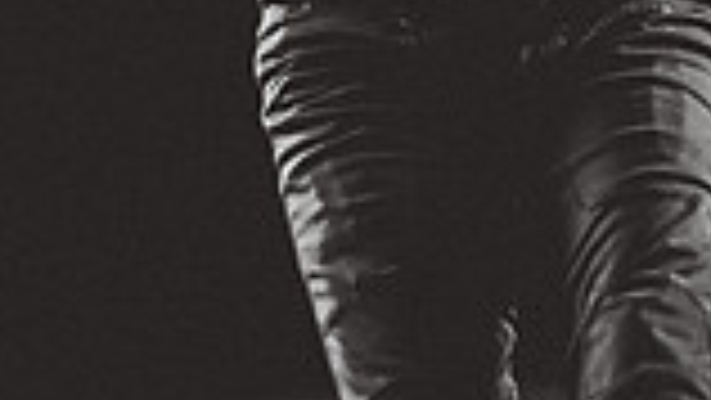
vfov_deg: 3.7
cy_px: -274
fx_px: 6205
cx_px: 500
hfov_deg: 6.6
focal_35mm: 329
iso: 200
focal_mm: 110
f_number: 2.8
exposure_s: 1/160
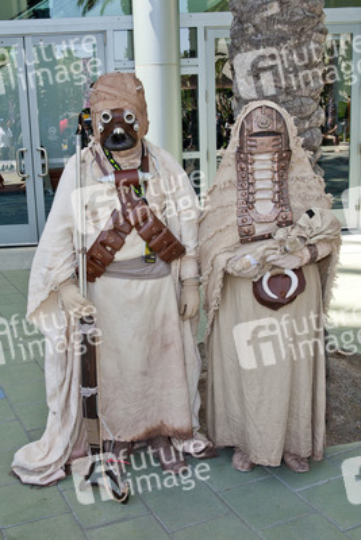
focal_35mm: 31
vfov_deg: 60.3
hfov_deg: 42.4
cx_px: 180
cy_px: 270
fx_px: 466
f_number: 9
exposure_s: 1/400
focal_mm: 31
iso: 640
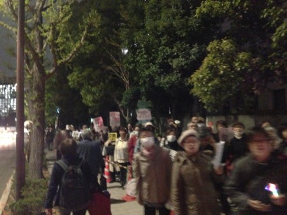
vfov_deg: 43.0
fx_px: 274
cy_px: 108
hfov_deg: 55.3
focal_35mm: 33
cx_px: 144
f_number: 2.4
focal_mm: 4.13
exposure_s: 1/17
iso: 1600
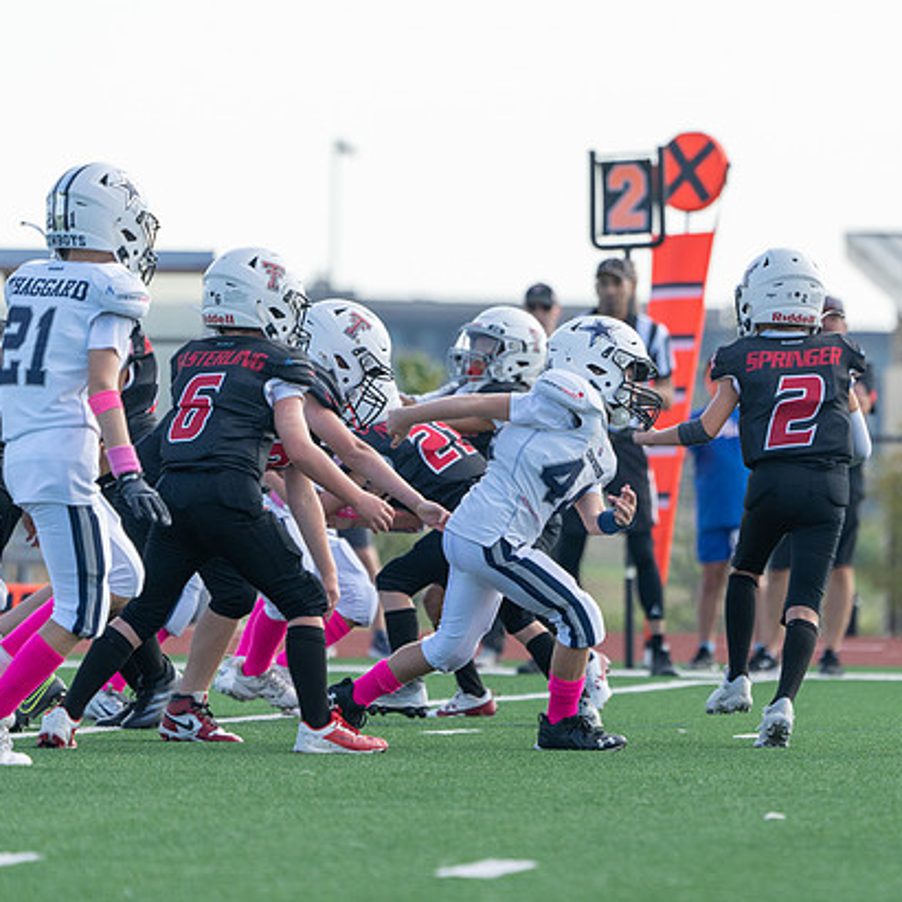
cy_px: 450
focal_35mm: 385
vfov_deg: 4.6
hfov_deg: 4.6
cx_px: 606
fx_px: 11350
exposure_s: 1/1250
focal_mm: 300
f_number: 5.6
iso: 500
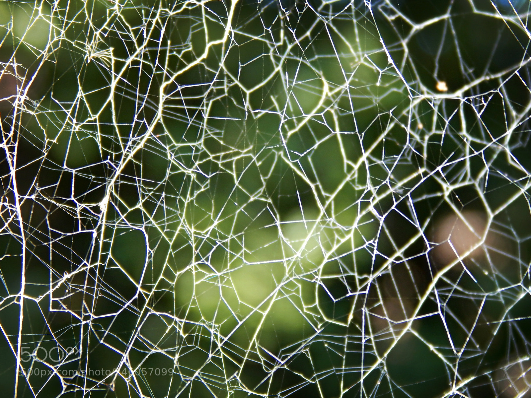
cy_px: 199
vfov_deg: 6.4
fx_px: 3559
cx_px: 266
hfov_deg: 8.5
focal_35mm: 232
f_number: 5.6
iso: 125
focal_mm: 41.7
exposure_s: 1/50
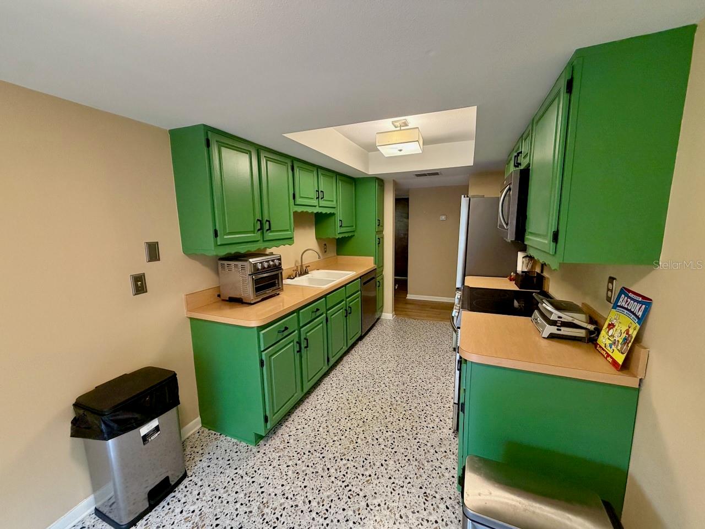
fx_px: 285
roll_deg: +2.5
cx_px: 352
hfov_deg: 102.1
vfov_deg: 85.7
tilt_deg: -8.8
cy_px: 264
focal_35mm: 14
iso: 250
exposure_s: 1/60
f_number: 2.2
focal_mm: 2.22
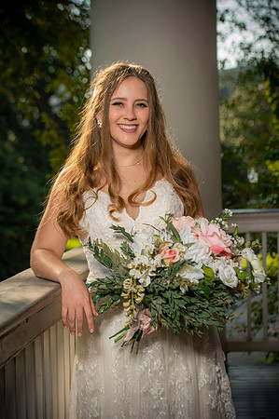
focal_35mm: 86
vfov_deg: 23.7
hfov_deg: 15.9
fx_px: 1002
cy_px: 210
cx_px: 140
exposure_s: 1/250
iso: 100
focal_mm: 86
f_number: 5.6
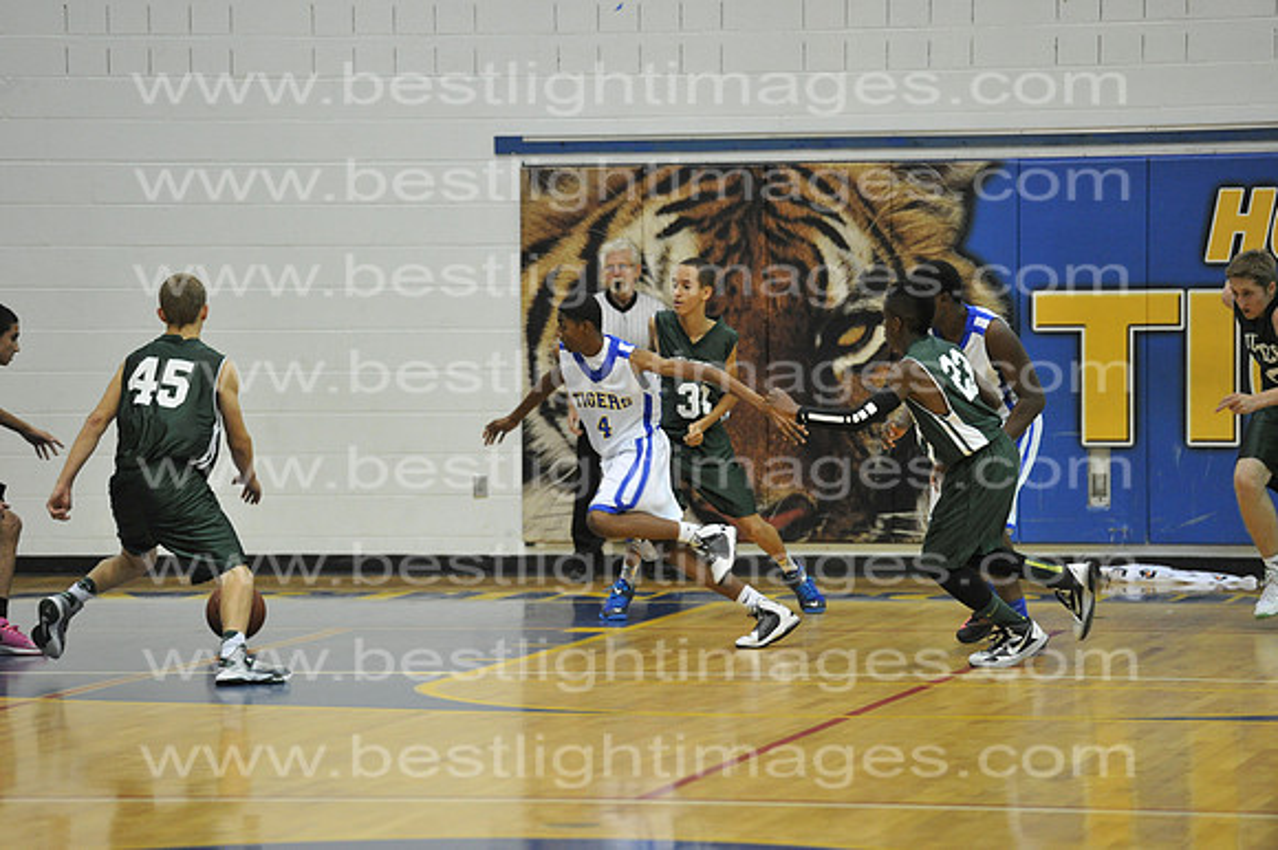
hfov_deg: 10.3
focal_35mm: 200
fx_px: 7096
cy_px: 425
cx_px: 639
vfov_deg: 6.9
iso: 5000
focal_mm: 200
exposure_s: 1/400
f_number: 3.2
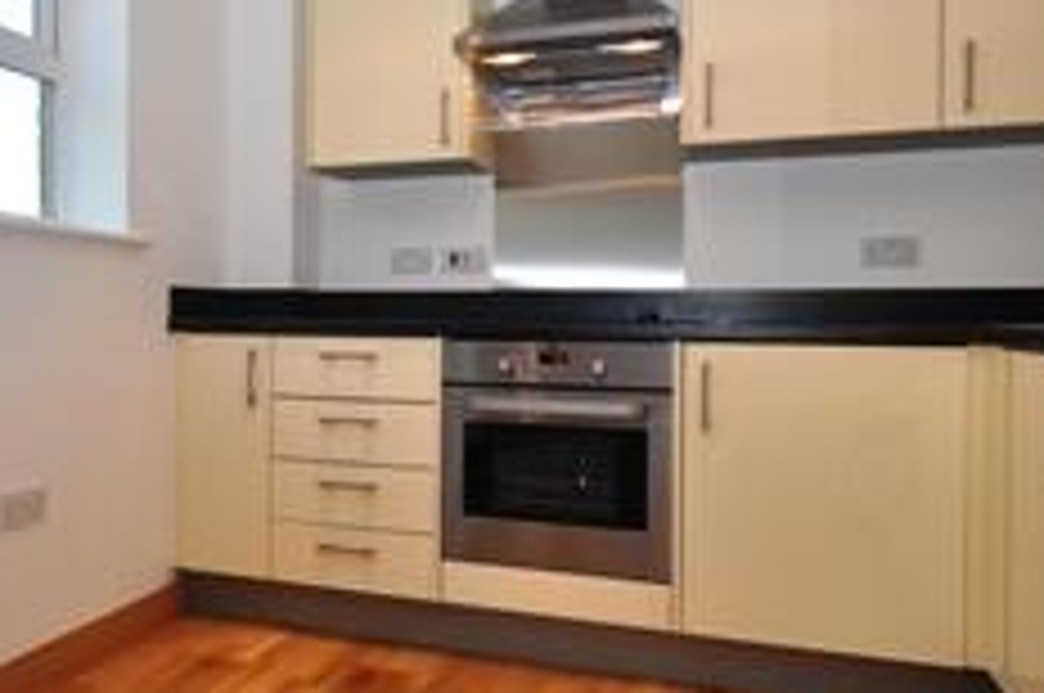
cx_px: 392
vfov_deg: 44.7
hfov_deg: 62.8
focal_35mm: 29
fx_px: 840
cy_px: 302
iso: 280
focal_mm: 10
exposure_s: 1/125
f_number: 5.6
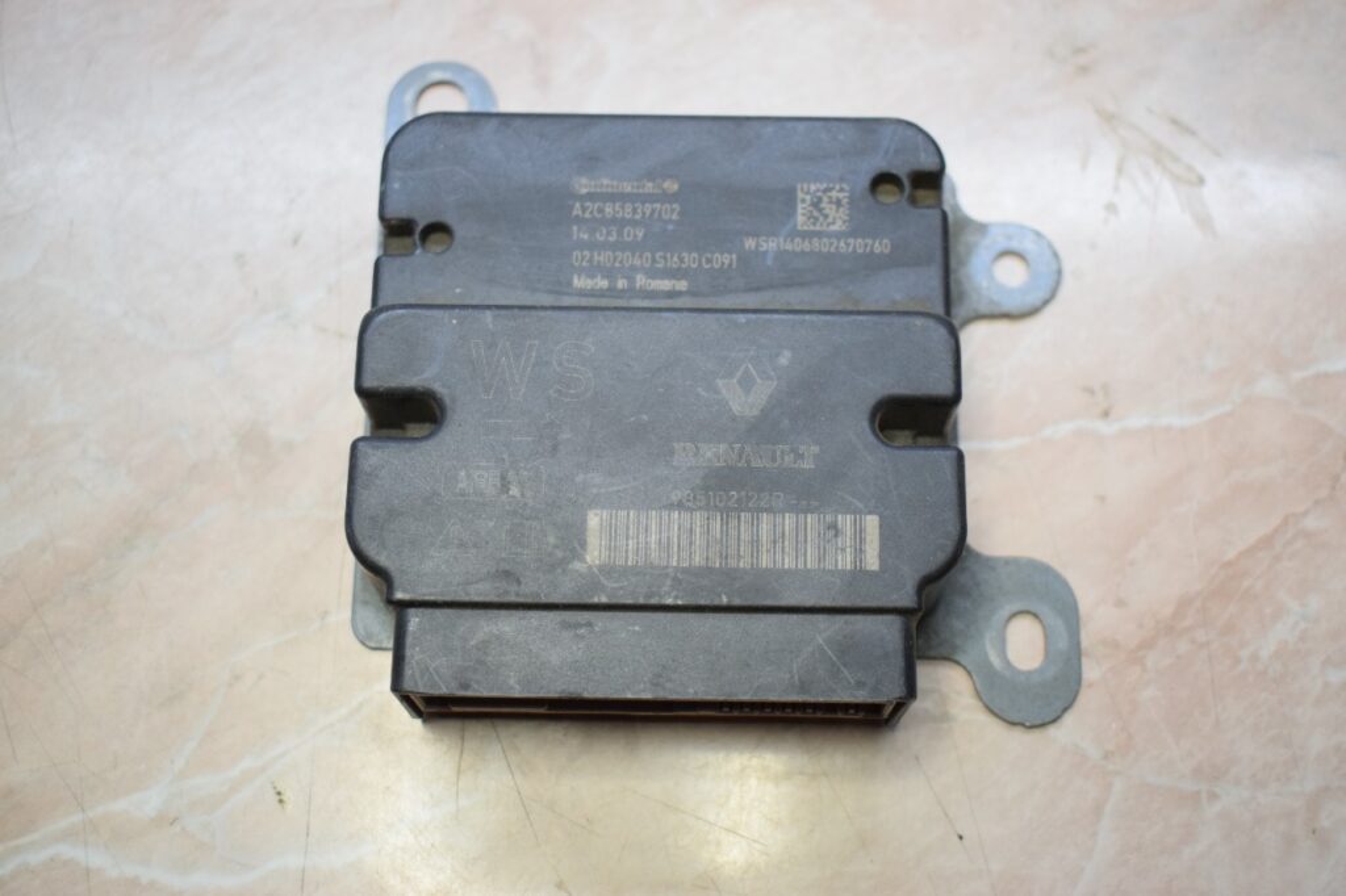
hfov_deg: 41.1
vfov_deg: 28.1
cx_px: 673
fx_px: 1794
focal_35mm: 48
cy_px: 448
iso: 800
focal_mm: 32
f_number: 4.5
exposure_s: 1/125
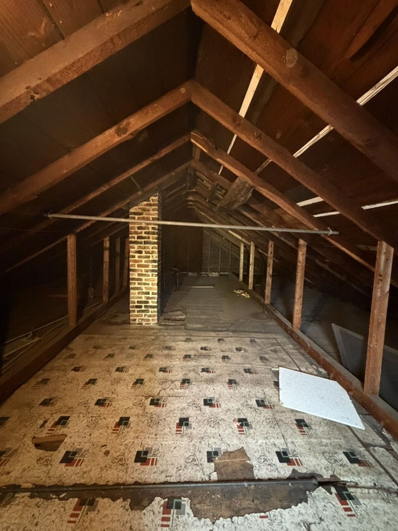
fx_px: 215
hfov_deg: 85.7
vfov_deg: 102.1
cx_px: 199
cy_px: 266
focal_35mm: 14
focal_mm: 2.22
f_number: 2.2
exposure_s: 1/30
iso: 1250
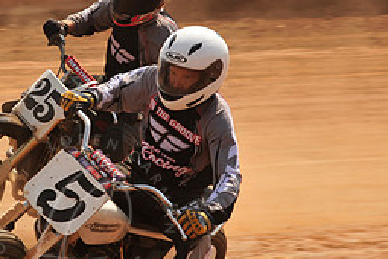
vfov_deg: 3.6
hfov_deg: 5.3
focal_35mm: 387
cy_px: 85
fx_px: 4171
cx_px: 82
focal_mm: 170
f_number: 10
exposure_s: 1/400
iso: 200
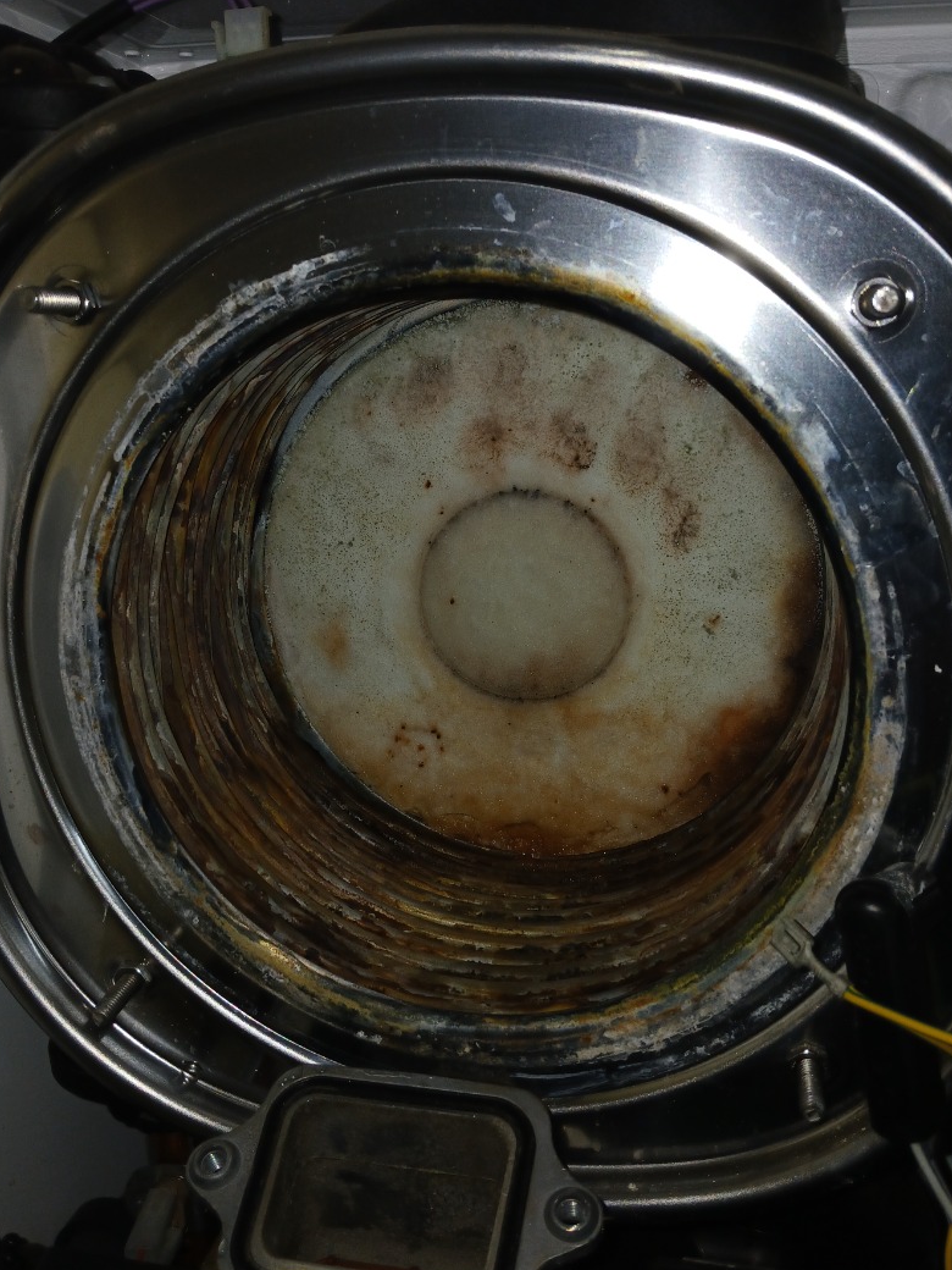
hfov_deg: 46.8
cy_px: 628
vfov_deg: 60.0
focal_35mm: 30
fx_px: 1100
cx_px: 485
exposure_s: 1/100
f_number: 1.8
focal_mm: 3.98
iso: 40
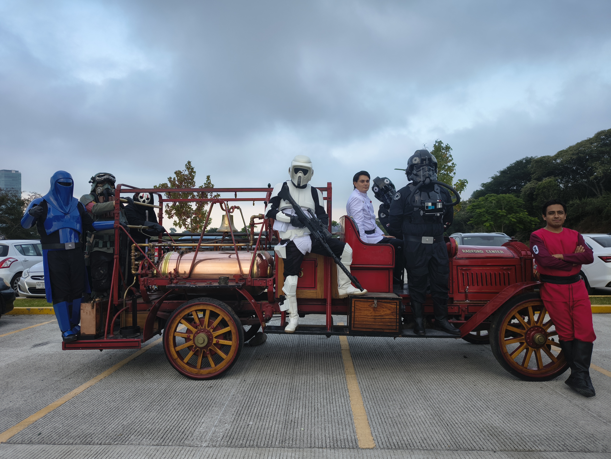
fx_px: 424
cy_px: 230
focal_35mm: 24
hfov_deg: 71.6
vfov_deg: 56.8
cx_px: 306
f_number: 1.8
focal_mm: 5.56
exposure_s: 1/238
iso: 100
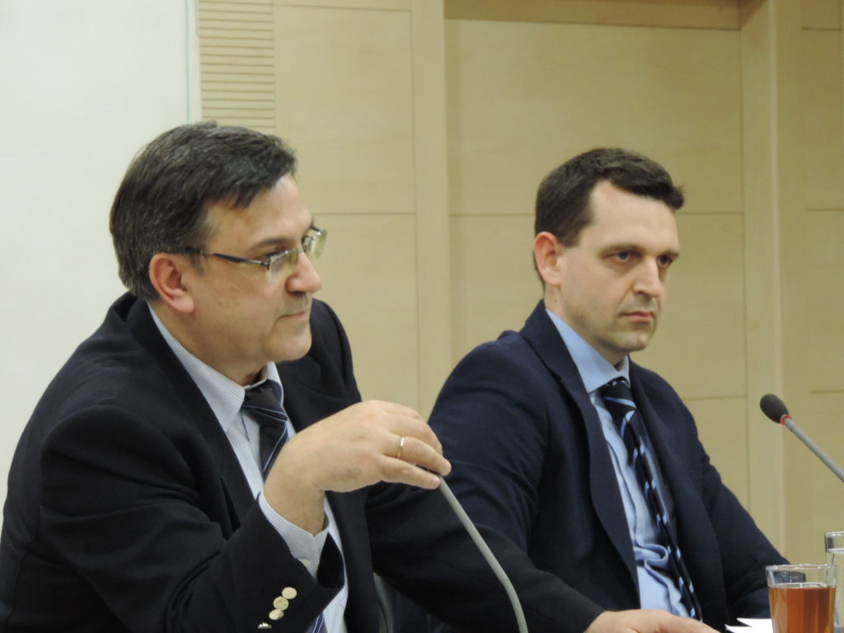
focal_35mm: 185
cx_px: 422
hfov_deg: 10.7
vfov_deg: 8.0
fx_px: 4511
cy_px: 316
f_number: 4.6
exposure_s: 1/25
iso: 800
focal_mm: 33
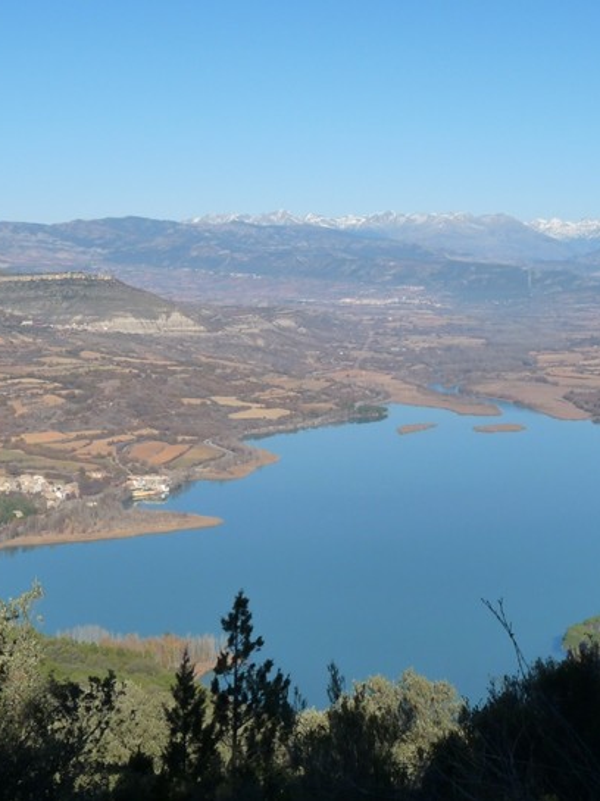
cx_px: 422
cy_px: 400
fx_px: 1550
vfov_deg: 29.0
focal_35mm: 67
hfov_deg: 21.8
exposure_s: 1/400
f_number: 7.1
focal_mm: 9
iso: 160
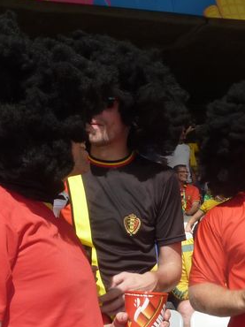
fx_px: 699
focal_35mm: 74
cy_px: 186
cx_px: 165
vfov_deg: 26.3
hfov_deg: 19.8
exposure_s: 1/400
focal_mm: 4.4
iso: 100
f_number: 5.6
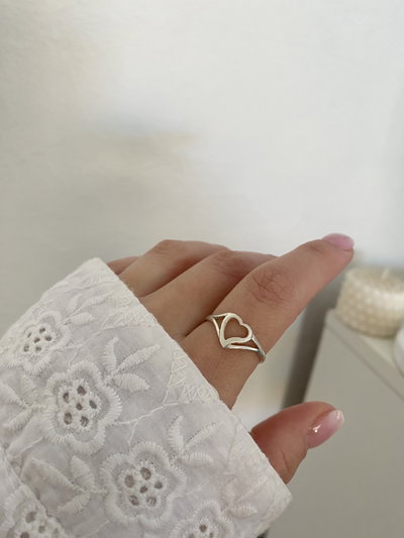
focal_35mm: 25
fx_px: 389
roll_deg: -9.4
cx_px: 202
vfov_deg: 69.4
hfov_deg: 54.9
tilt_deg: -18.2
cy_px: 269
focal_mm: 4.25
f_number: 1.8
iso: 125
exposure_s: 1/86
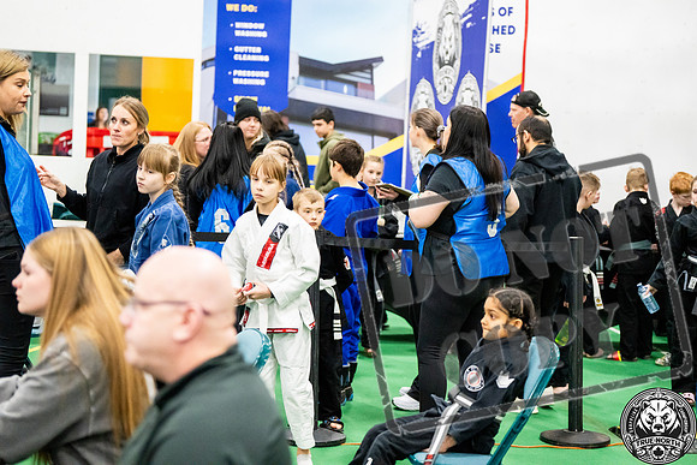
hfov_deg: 28.8
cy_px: 232
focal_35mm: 70
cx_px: 348
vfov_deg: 19.5
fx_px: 1356
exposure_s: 1/500
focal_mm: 70
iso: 6400
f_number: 2.8
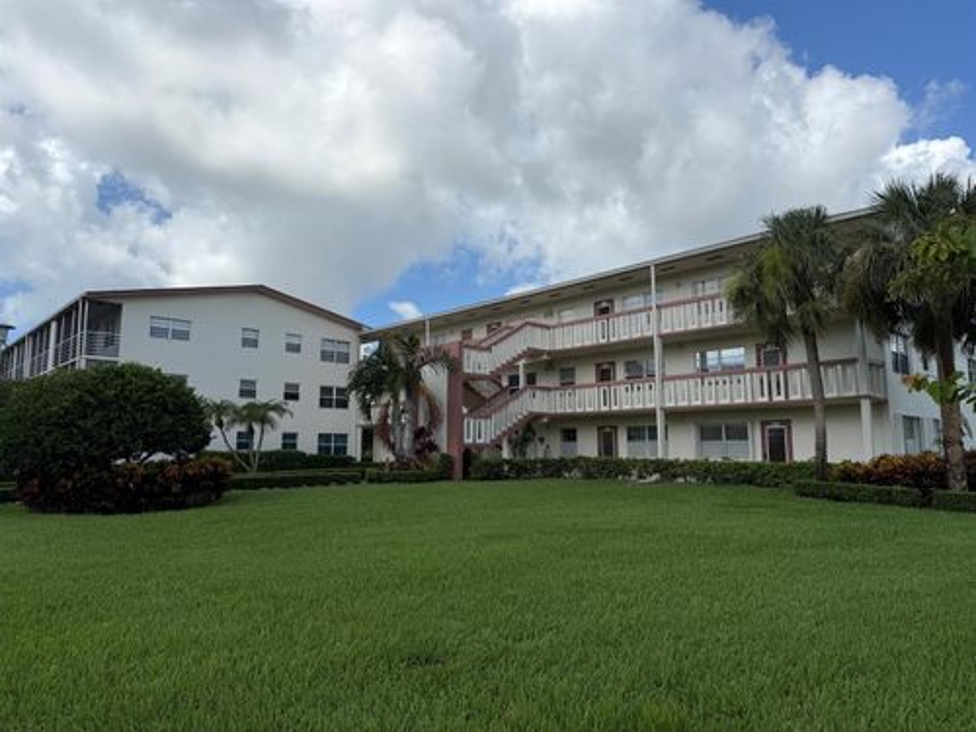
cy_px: 366
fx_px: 677
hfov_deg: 71.6
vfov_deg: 56.8
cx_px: 488
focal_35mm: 24
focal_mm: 6.76
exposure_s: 1/6711
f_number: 1.78
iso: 80
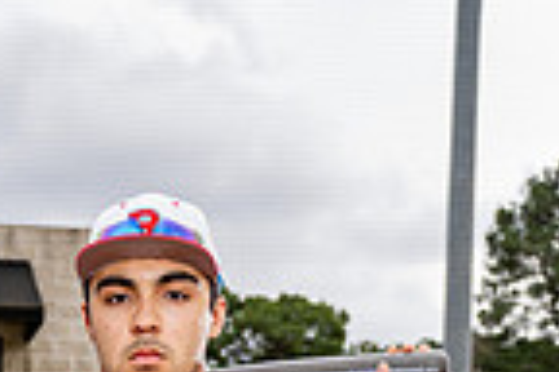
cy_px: 833
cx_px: 58
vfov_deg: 11.0
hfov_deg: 18.5
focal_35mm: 109
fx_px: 1692
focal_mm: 35
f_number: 4
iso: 100
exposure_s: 1/250
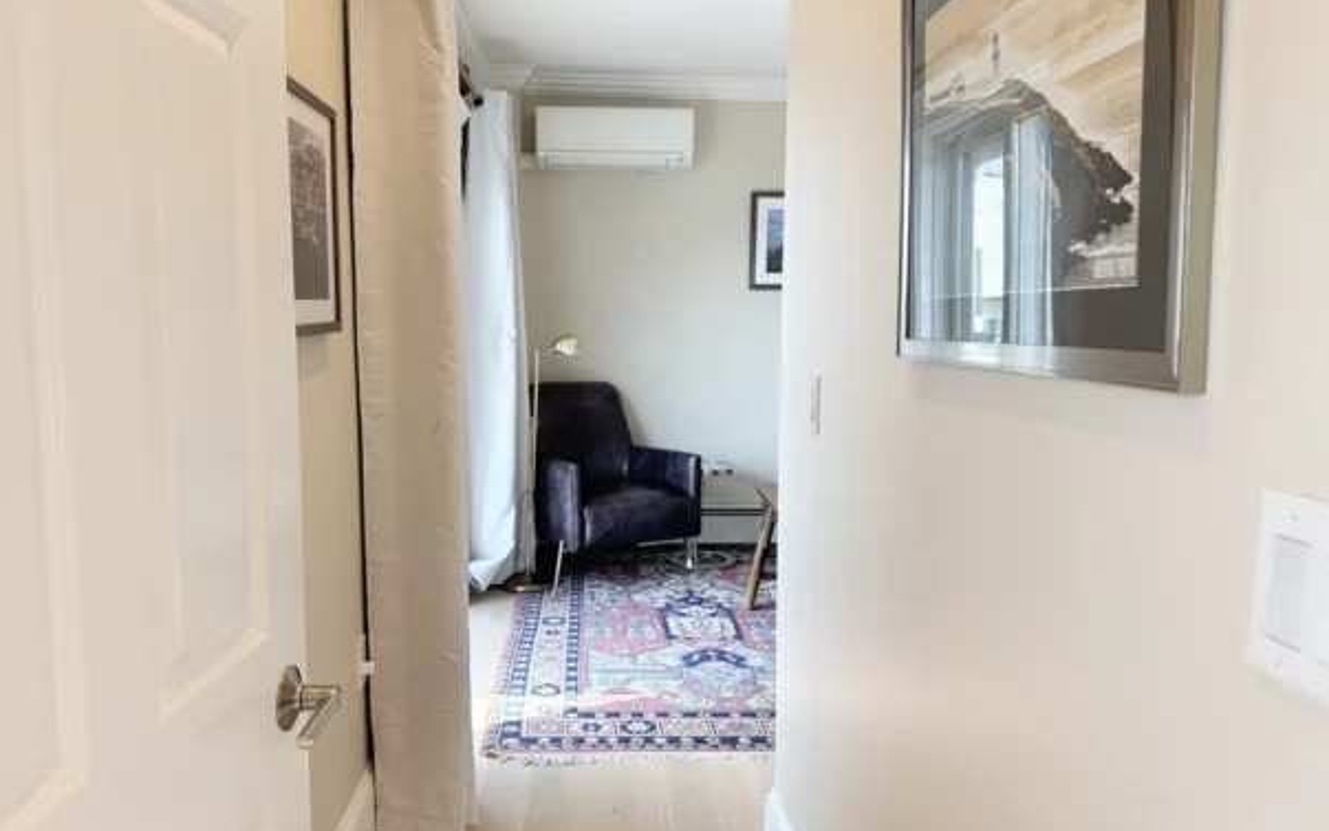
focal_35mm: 27
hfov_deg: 68.3
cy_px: 417
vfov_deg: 46.0
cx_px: 630
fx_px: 978
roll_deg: -0.2
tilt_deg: -5.1
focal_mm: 6.76
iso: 100
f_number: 1.78
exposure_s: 1/275
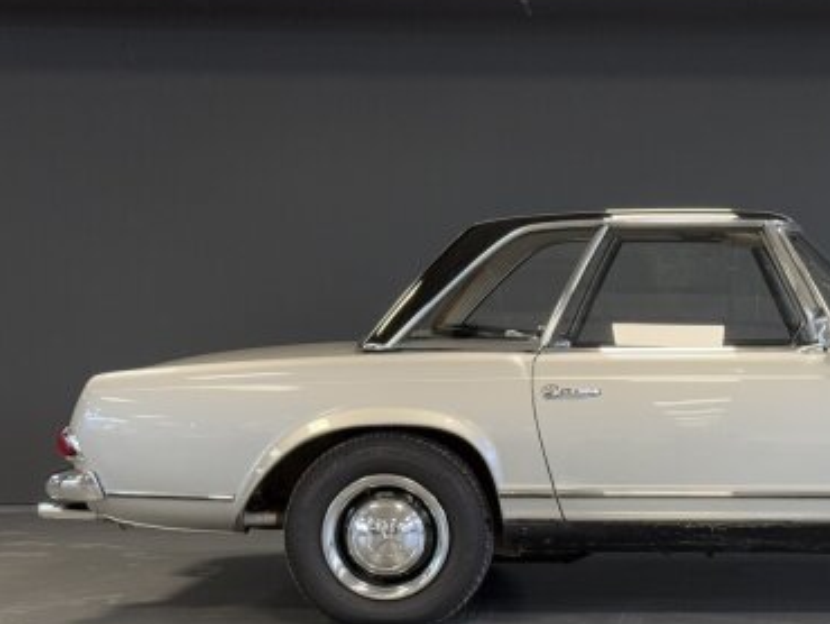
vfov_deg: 17.8
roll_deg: +0.3
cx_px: 711
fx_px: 1991
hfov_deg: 23.1
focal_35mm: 83
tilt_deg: -2.4
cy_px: 402
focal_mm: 6.76
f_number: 1.78
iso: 160
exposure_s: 1/50
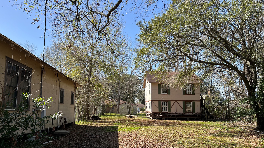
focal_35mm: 29
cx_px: 129
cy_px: 83
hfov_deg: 66.1
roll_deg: -0.6
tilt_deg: +8.0
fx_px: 203
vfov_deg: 40.1
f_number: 1.5
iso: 50
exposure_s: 1/1869
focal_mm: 5.7
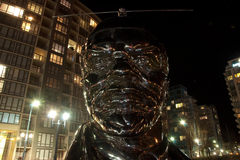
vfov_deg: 47.9
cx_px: 120
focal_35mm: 27
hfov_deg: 67.4
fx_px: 180
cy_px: 80
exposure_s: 30
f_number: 13
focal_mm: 18
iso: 100
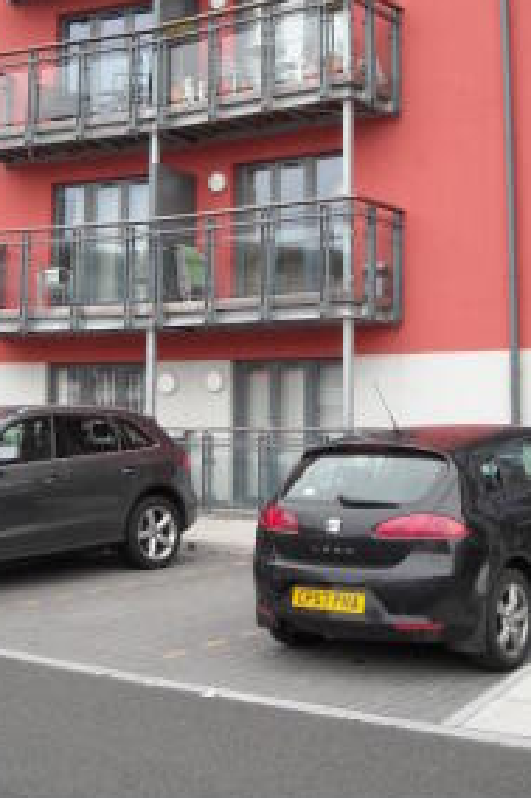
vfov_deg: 35.2
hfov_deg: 24.2
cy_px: 237
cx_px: 242
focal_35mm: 56
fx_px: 1240
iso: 87
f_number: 2.8
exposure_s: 1/250
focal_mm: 5.7
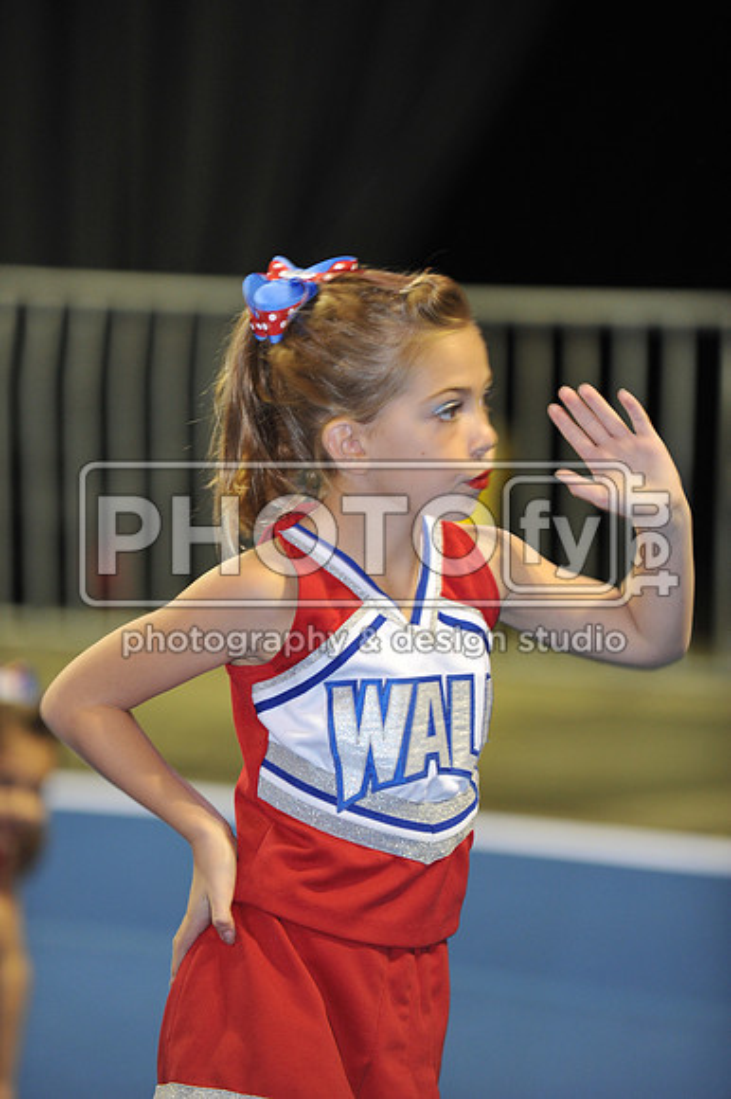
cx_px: 366
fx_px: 6098
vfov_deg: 10.3
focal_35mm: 200
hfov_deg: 6.9
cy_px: 550
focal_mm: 200
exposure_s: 1/60
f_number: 2.8
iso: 1600
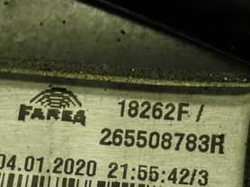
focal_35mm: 134
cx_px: 40
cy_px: 179
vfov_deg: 11.0
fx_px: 967
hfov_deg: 14.6
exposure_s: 1/60
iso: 200
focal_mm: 11.09
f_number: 3.6
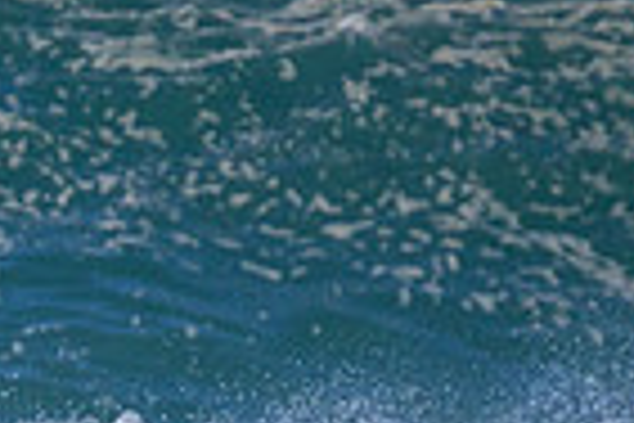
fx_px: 58006
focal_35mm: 3294
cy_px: 736
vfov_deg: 0.4
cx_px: -513
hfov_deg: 0.6
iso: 1000
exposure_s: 1/2000
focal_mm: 800
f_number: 11
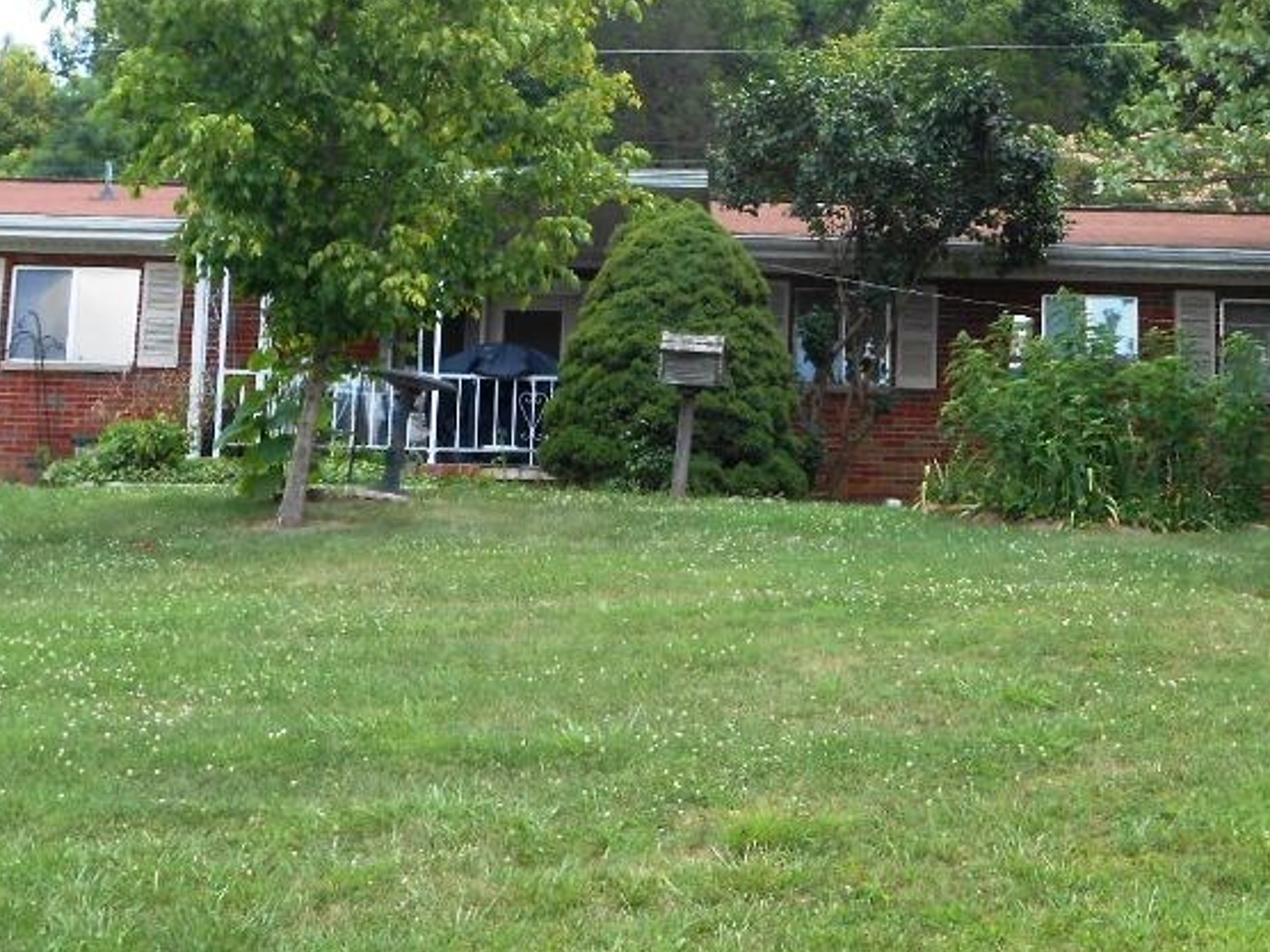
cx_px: 740
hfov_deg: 24.1
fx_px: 2972
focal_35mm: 81
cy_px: 315
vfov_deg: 18.2
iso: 80
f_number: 4.5
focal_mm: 7.8
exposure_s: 1/100
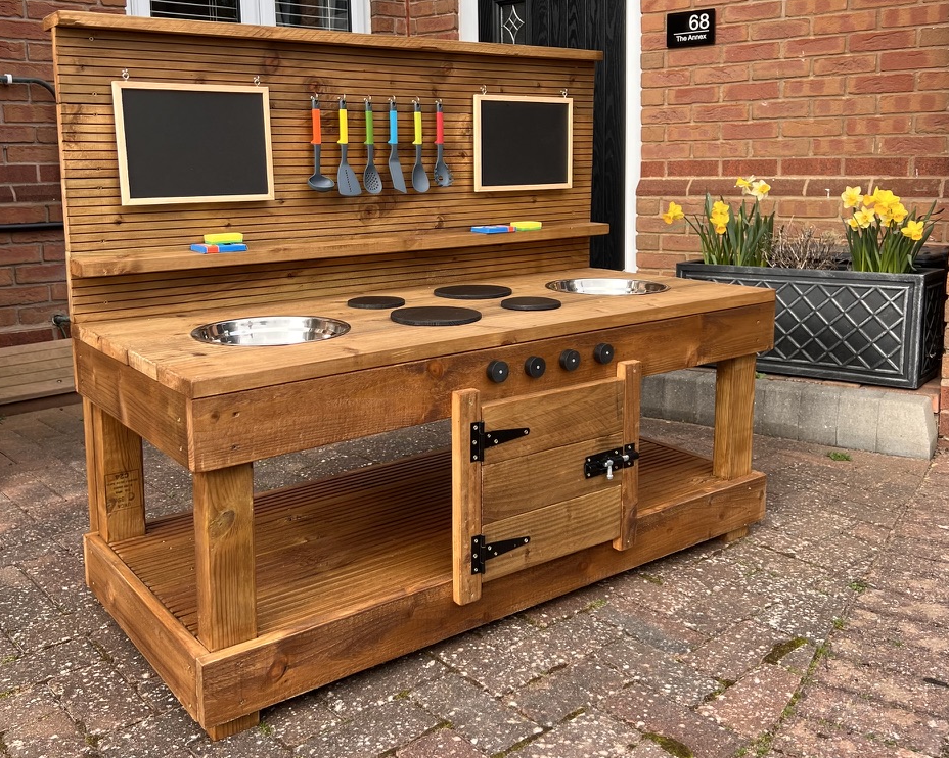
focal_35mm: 28
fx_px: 786
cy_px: 368
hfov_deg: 62.2
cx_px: 497
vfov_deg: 51.5
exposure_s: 1/658
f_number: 1.5
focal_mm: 5.7
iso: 50
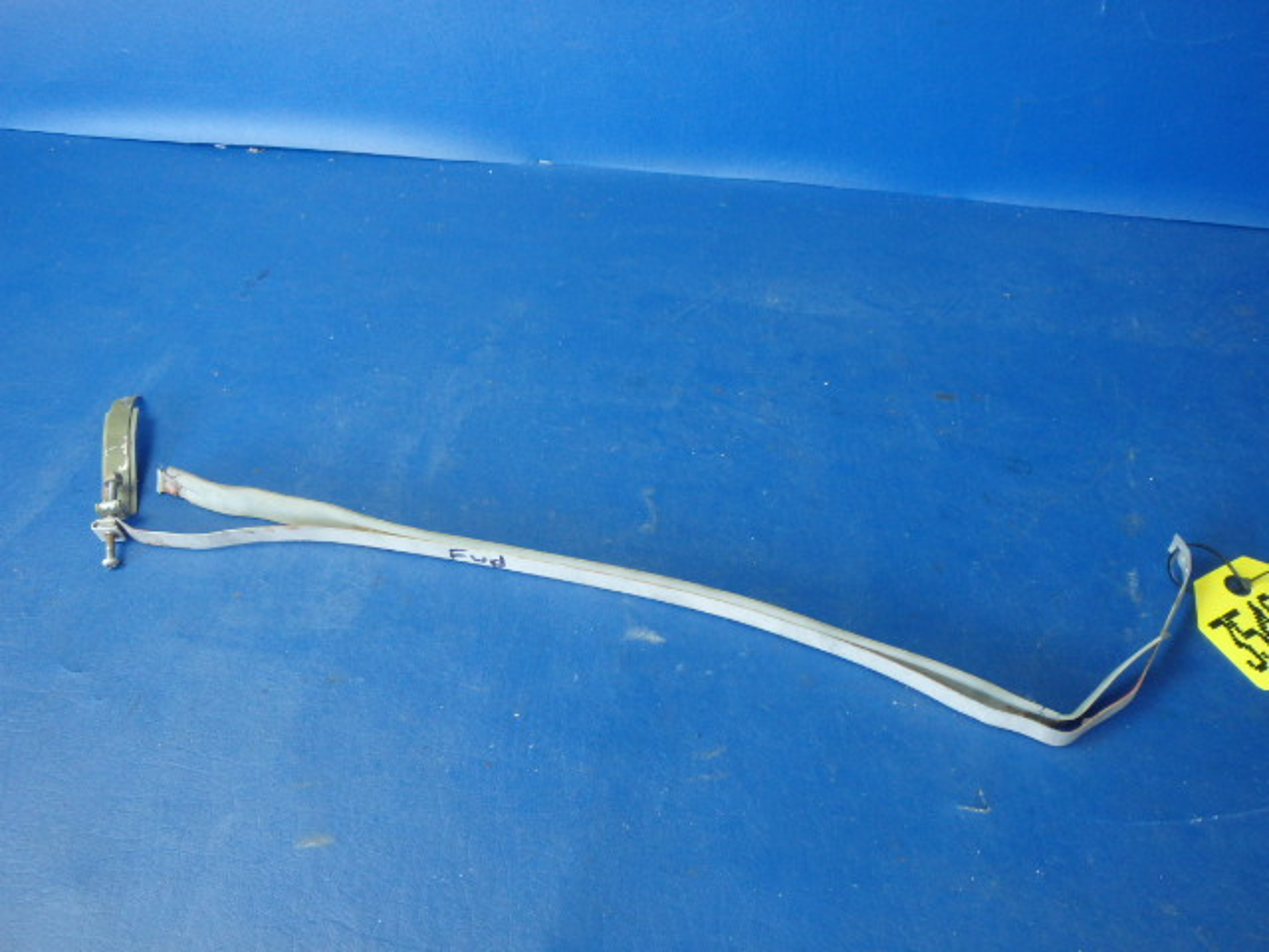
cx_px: 634
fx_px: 1026
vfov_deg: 49.7
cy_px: 476
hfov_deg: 63.4
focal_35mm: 28
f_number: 3.9
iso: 320
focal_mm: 5
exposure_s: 1/30
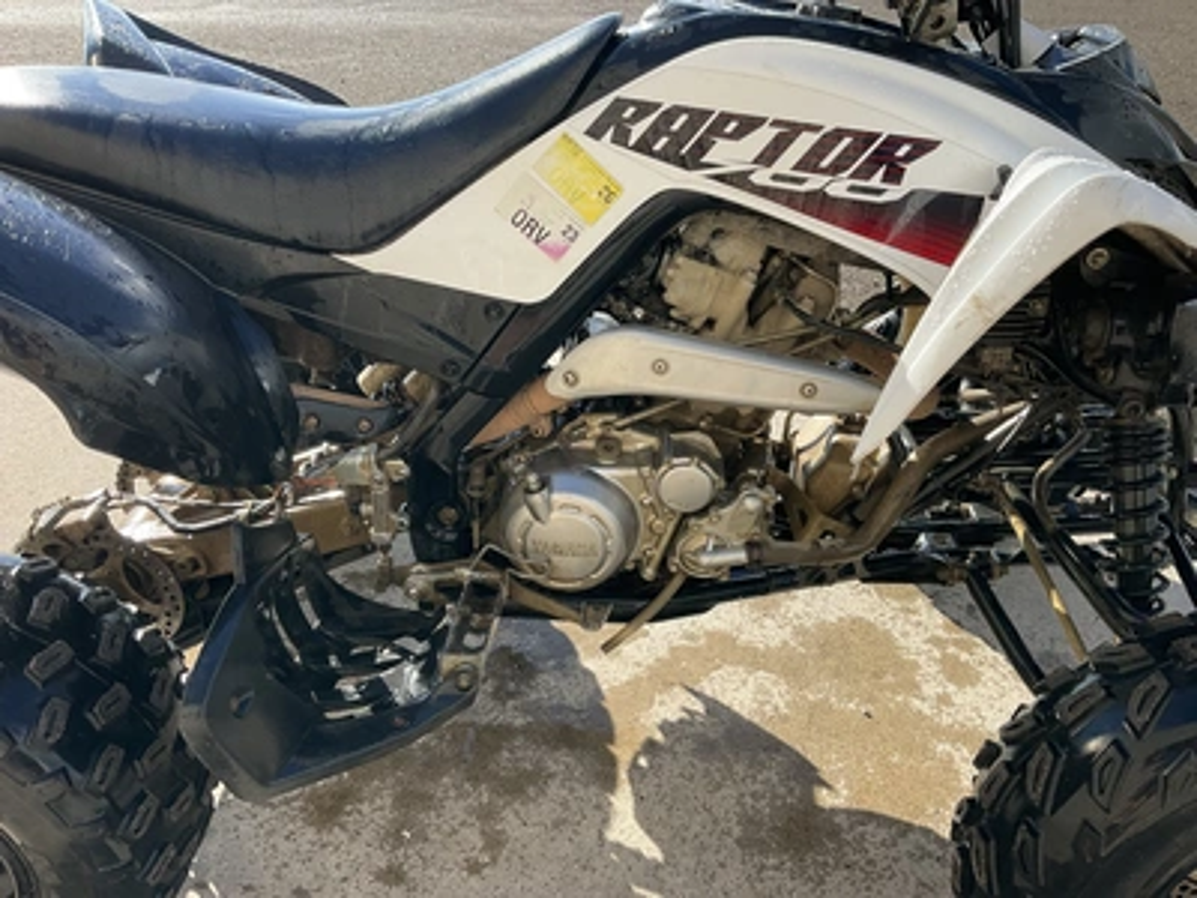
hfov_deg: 61.7
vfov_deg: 48.2
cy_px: 449
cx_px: 598
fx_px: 1003
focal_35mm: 29
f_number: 1.8
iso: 25
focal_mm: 3
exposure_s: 1/749
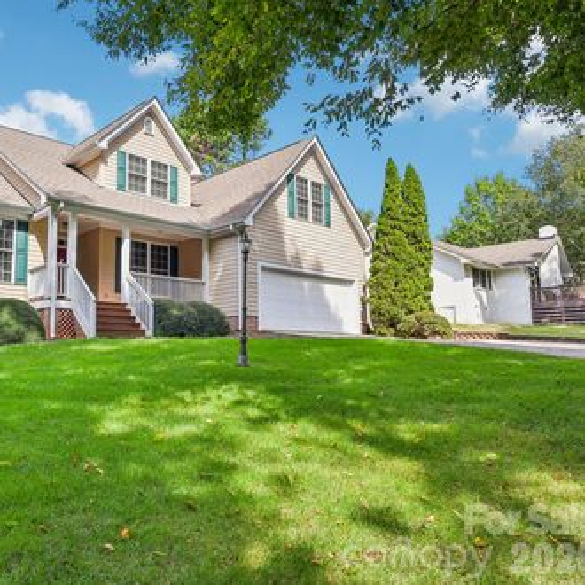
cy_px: 293
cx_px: 160
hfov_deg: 56.7
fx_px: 516
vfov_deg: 59.1
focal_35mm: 27
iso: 200
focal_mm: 21
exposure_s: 1/80
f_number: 11
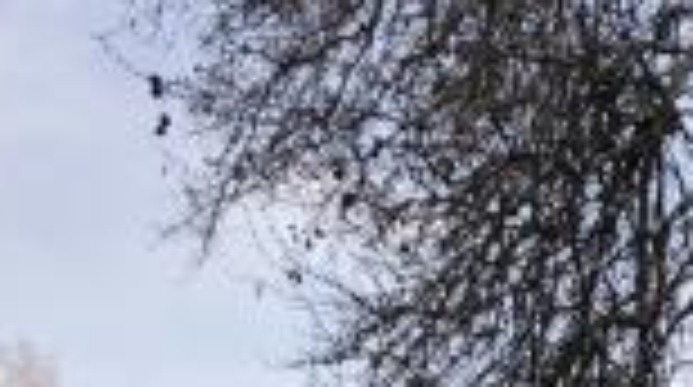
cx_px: 738
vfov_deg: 8.4
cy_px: 1044
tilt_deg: +0.0
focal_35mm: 127
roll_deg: +0.3
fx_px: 2330
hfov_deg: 16.5
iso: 20
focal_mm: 3.99
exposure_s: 1/585
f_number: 1.8
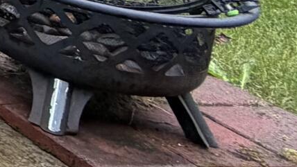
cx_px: -652
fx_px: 843
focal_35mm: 107
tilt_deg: -4.1
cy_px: -324
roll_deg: -2.1
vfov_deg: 9.2
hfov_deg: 10.7
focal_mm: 2.22
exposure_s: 1/121
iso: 64
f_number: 2.2
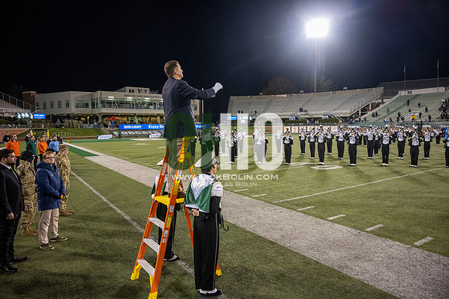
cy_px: 150
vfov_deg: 53.2
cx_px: 224
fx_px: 299
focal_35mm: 24
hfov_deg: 73.7
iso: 2500
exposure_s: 1/500
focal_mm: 24
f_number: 4
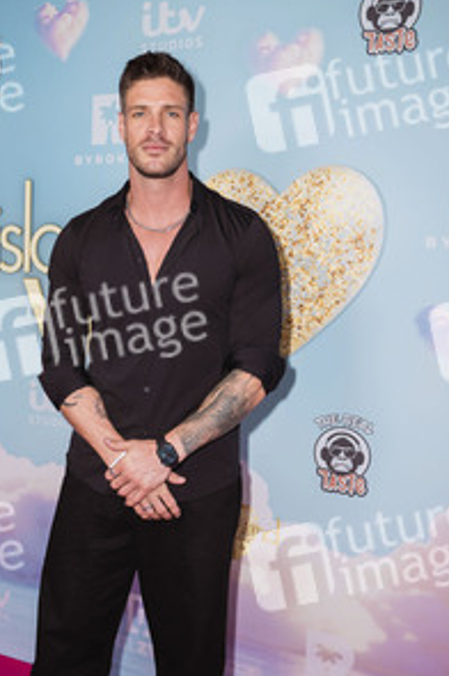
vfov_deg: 50.0
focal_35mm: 38
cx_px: 156
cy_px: 442
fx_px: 713
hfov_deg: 34.7
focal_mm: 28
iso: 160
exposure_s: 1/200
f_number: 2.8
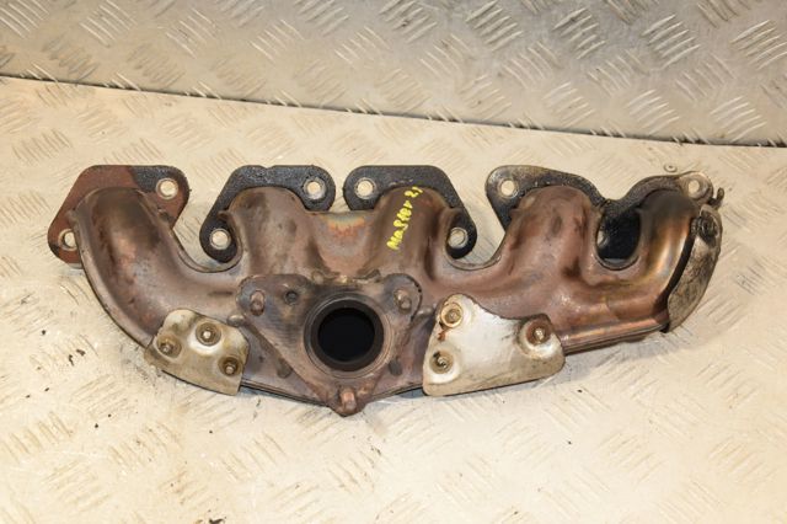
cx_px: 394
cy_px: 262
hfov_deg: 35.1
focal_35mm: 57
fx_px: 1245
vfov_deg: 23.8
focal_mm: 38
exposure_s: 1/200
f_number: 5.6
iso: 800
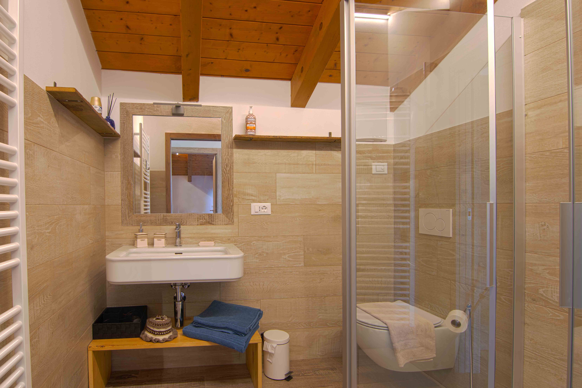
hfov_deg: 95.0
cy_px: 194
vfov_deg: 72.1
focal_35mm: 16
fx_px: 267
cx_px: 291
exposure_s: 3
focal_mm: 11
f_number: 8
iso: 100
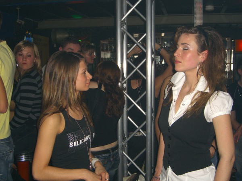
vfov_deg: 31.5
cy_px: 90
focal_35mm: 46
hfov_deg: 41.2
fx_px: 322
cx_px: 121
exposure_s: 1/60
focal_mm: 9.5
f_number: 3.1
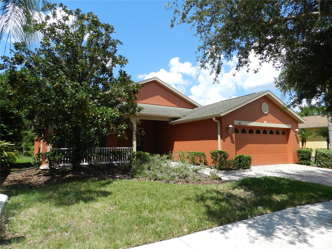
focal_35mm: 23
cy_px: 124
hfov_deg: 73.9
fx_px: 221
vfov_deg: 58.9
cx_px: 166
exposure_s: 1/800
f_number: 4
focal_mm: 4
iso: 160
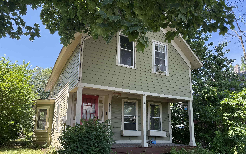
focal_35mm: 26
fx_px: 174
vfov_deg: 47.3
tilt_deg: +13.4
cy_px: 93
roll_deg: -1.1
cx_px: 122
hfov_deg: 70.4
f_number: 1.78
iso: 100
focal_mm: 6.76
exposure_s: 1/598
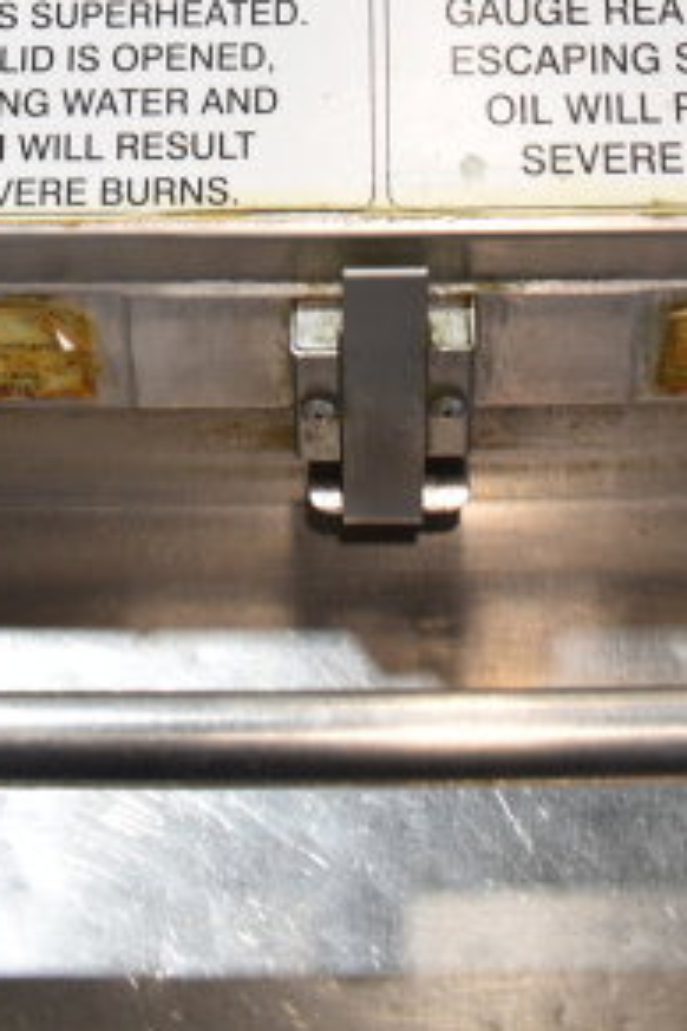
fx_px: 2433
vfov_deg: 21.5
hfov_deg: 16.1
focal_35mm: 85
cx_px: 407
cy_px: -335
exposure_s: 1/40
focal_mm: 18
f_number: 3.5
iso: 100
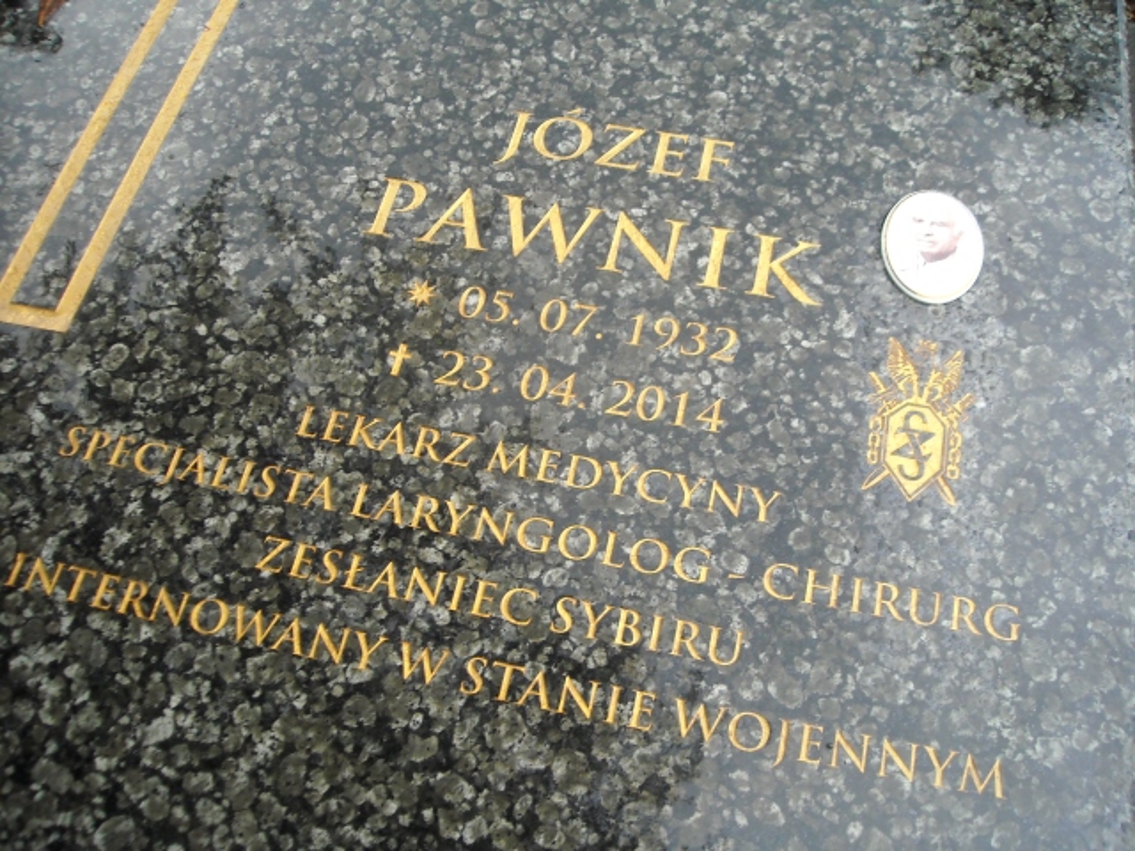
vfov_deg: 40.7
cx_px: 568
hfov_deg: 52.6
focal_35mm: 35
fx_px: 1148
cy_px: 426
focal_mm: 5.7
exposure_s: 1/60
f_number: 2.8
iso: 168
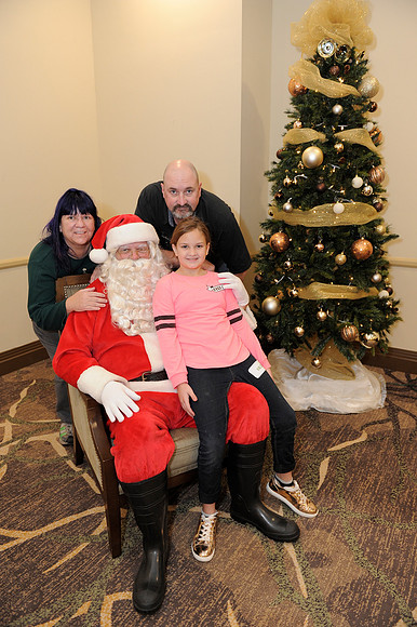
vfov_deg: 73.8
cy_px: 314
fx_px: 417
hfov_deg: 53.1
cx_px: 208
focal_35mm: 24
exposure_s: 1/100
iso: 1600
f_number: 4
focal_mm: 24
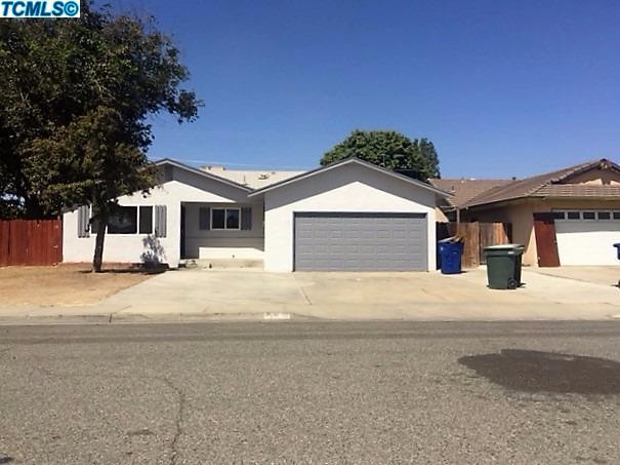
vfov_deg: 48.2
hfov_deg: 61.7
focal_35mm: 29
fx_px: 519
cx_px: 310
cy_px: 232
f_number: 2.2
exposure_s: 1/3300
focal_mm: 4.15
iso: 32
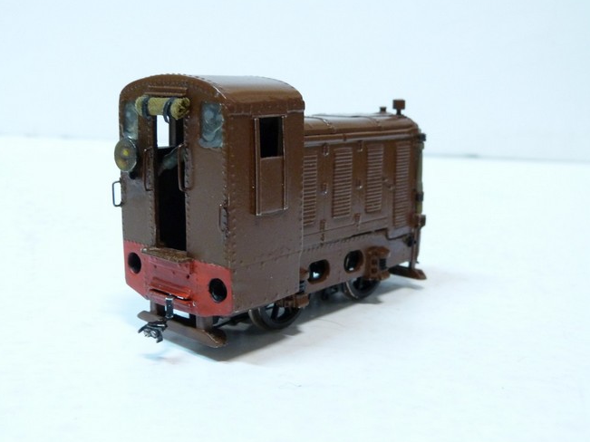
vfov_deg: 33.6
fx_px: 733
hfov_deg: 43.8
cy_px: 226
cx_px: 278
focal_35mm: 43
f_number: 3.1
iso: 400
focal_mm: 7.1
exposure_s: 1/5
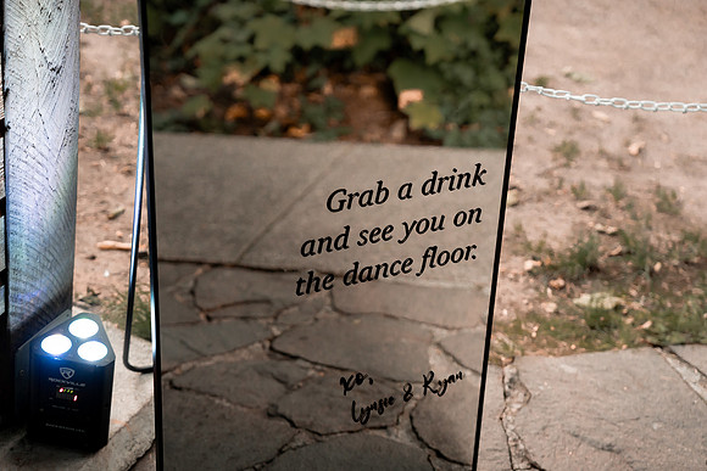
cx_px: 354
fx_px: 1159
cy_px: 236
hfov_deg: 33.9
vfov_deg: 23.0
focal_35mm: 59
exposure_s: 1/500
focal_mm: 59
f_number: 2.8
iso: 1250
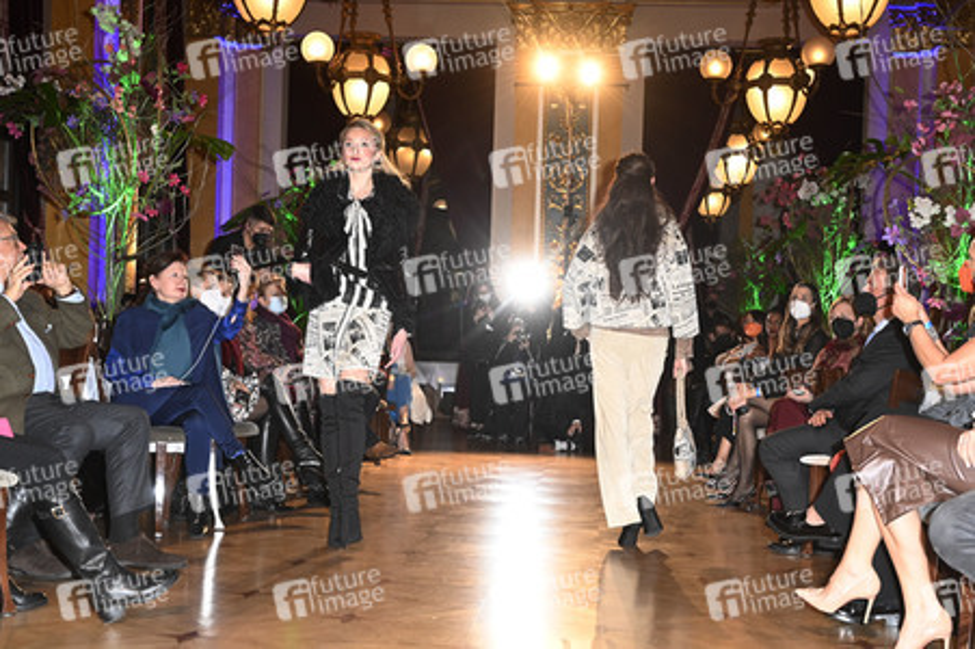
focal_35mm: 55
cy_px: 324
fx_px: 1488
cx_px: 488
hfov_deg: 36.3
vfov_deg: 24.6
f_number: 5.6
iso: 4000
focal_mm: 55
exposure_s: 1/250
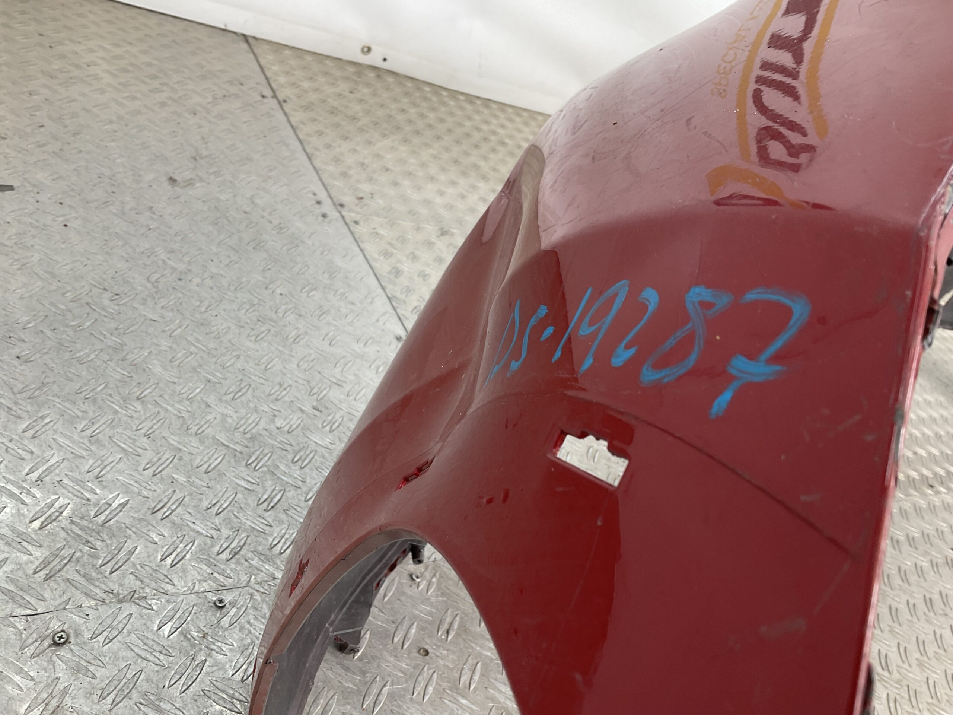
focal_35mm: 29
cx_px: 476
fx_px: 798
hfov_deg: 61.7
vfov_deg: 48.2
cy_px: 358
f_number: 1.8
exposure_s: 1/100
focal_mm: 3
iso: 20
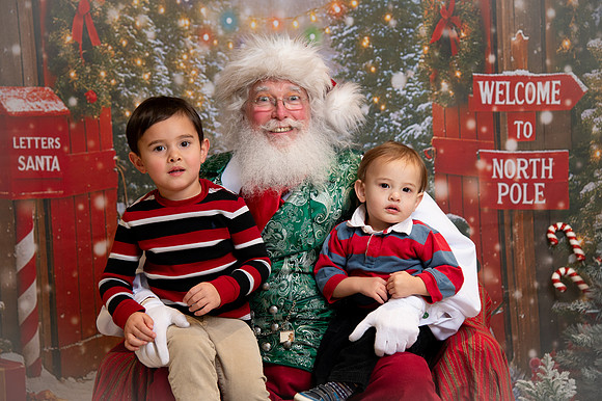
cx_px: 301
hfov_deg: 30.5
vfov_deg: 20.6
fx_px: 1103
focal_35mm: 66
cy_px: 200
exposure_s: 1/200
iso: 1250
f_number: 4.5
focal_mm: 66
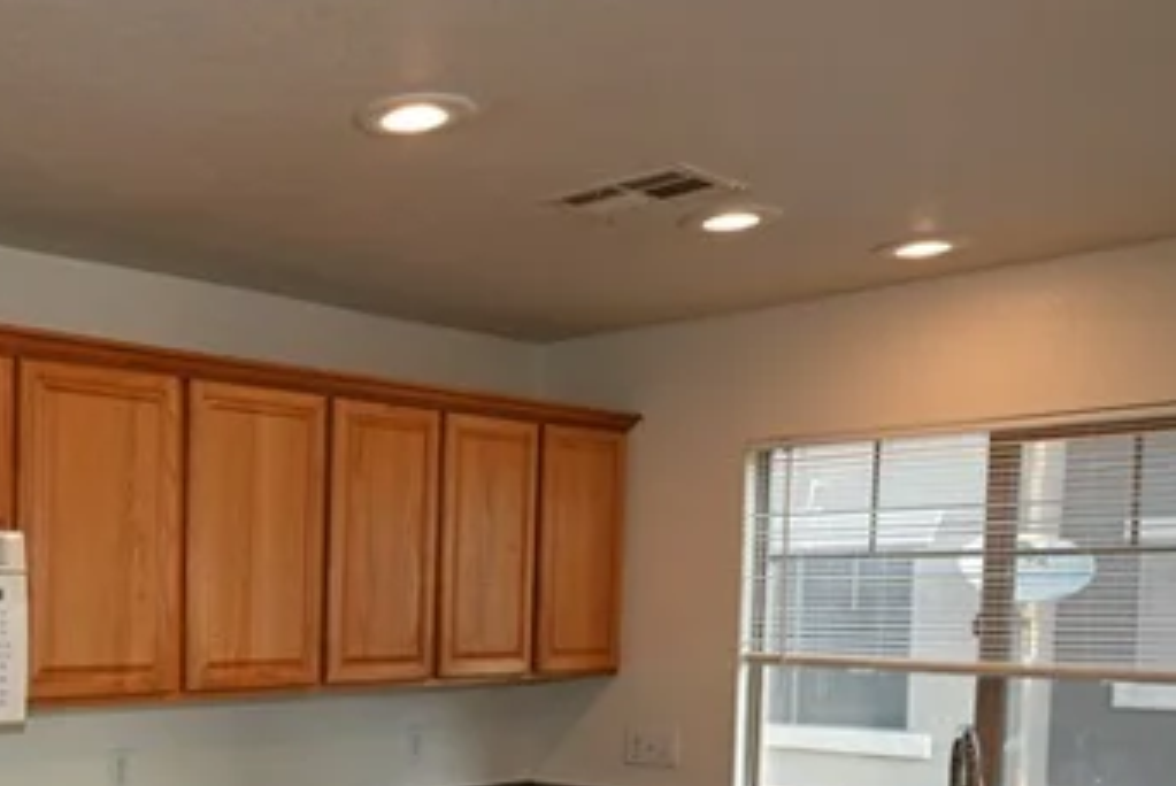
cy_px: 719
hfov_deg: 40.0
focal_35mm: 42
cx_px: -31
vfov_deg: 30.4
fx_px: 1373
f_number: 4.5
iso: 640
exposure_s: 1/80
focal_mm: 14
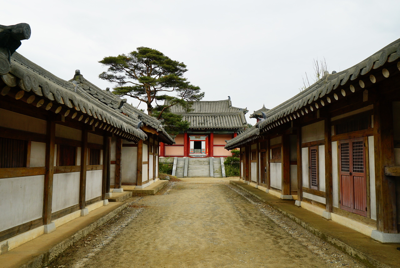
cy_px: 134
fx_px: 356
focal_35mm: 32
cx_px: 200
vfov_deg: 41.2
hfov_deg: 58.7
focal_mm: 32
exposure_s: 1/100
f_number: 9
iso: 200
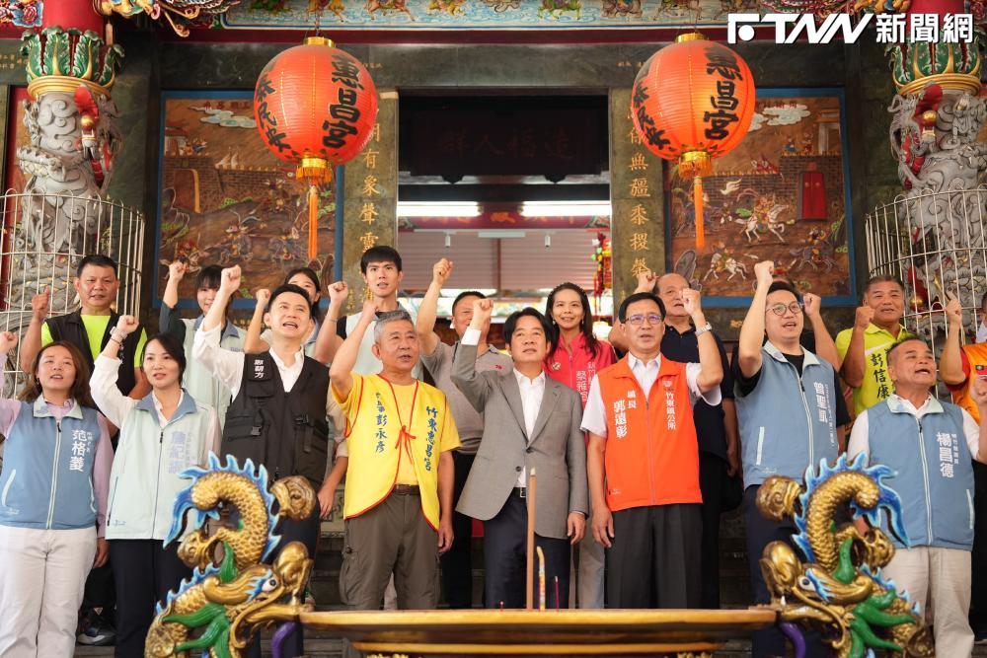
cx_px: 494
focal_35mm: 47
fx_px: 1289
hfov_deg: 41.9
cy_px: 329
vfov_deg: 28.7
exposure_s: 1/200
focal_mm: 47
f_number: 2.8
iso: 1000
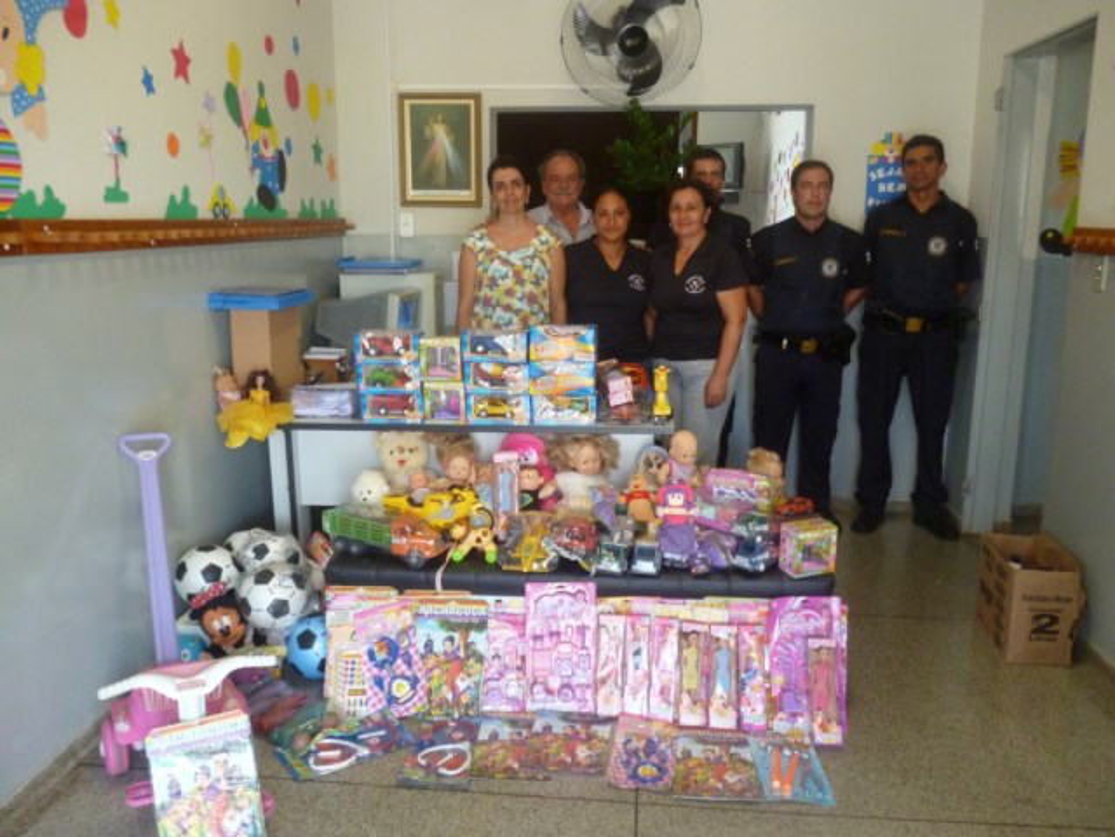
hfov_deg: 63.4
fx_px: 902
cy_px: 418
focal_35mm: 28
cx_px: 558
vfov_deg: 49.7
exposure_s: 1/40
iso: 400
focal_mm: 5
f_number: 3.1
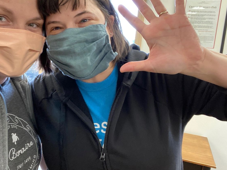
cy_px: 73
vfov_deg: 42.8
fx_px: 216
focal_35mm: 33
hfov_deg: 55.1
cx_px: 97
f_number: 2.2
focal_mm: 2.71
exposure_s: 1/60
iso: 250
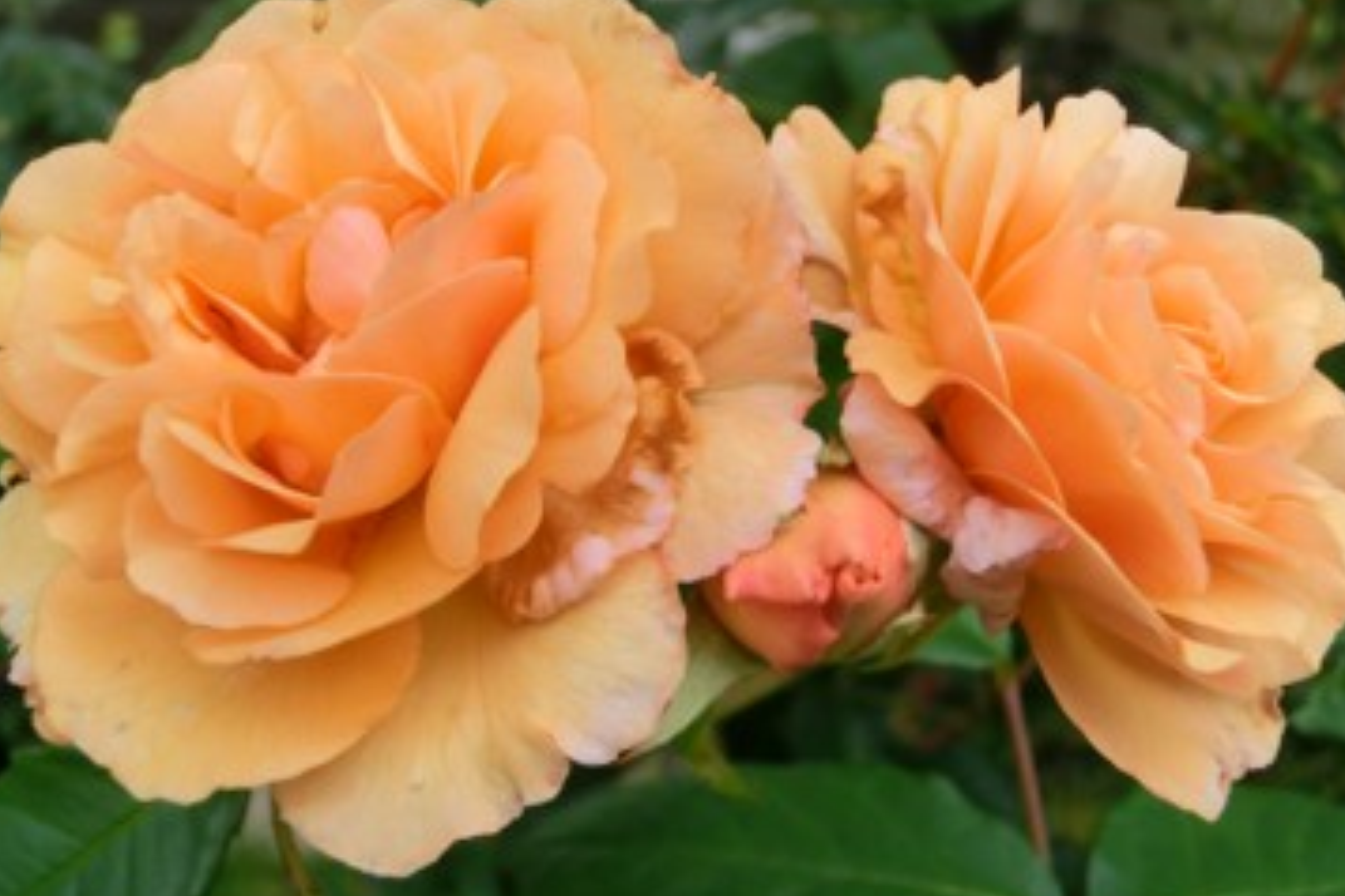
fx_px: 1831
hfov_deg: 40.3
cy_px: 425
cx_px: 663
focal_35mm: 49
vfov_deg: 27.5
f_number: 4
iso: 80
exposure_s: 1/200
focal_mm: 7.38
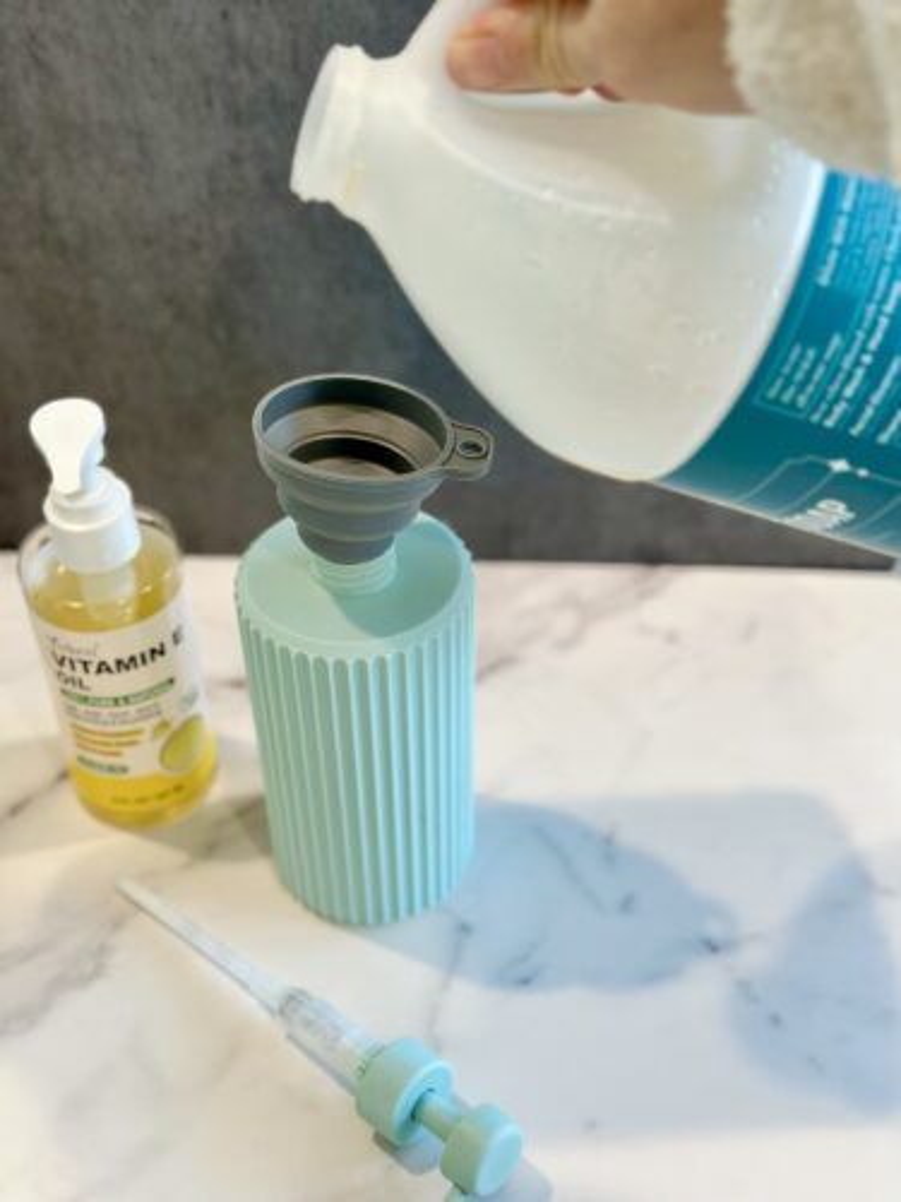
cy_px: 601
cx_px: 450
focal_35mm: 48
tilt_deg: -42.6
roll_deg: -0.4
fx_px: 1666
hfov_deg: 30.3
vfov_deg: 39.7
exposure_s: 1/120
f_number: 1.78
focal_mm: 6.86
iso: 100
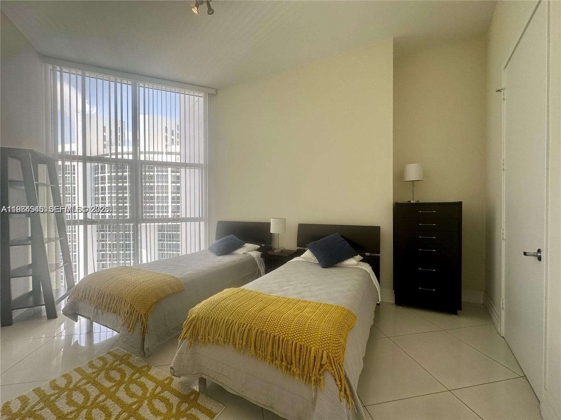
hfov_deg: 102.1
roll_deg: +0.2
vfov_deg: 85.7
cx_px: 280
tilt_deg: -1.0
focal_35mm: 14
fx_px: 227
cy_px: 210
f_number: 2.2
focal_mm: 2.22
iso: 40
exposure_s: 1/105
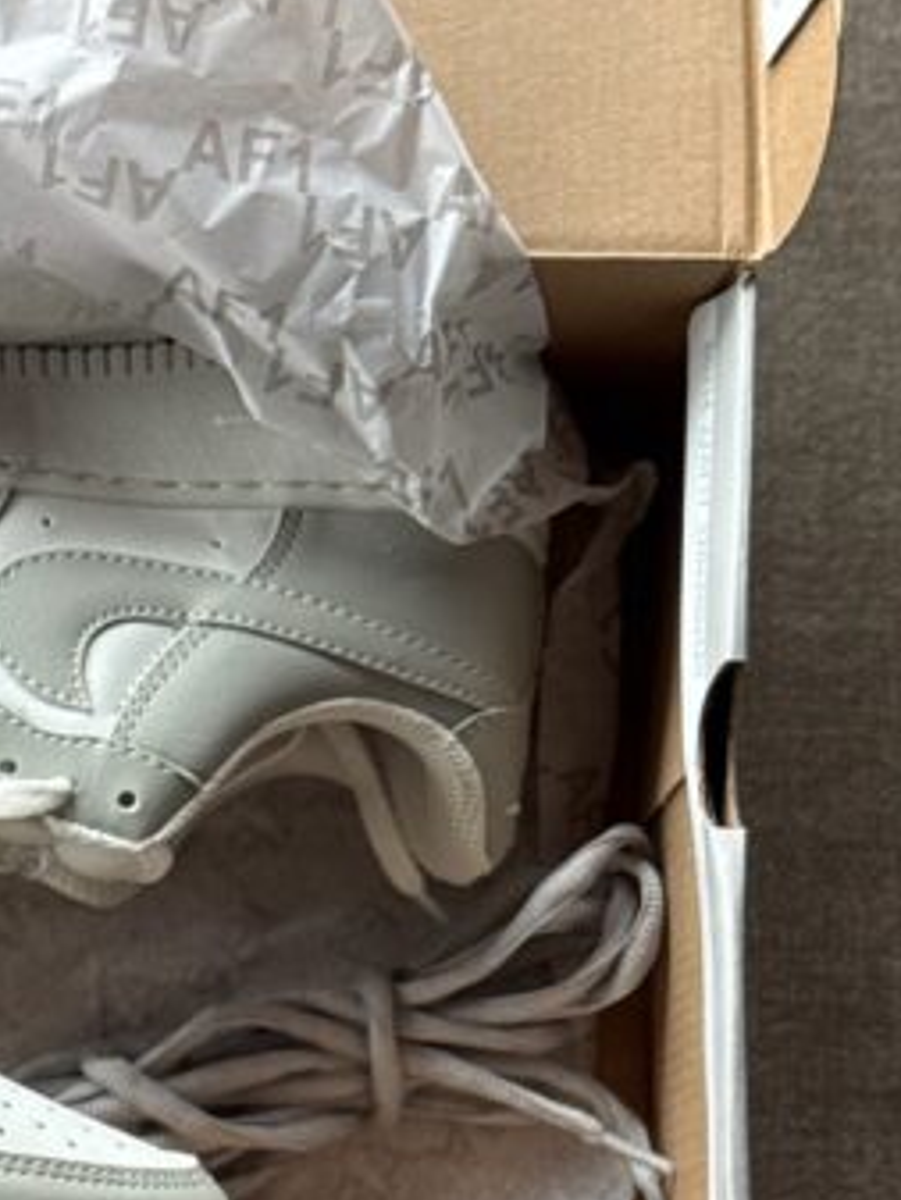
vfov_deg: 17.2
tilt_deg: -81.6
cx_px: -78
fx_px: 3954
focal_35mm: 114
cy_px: 876
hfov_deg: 12.8
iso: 100
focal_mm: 6.76
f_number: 1.78
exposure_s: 1/62
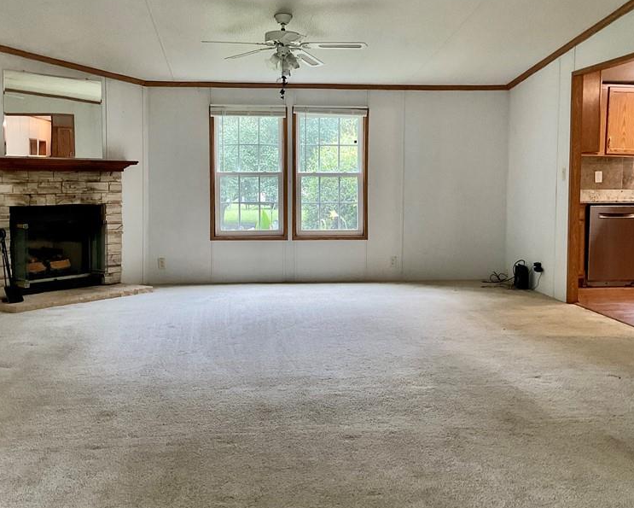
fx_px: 732
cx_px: 310
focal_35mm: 39
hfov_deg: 46.8
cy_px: 220
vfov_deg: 38.2
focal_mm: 3
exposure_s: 1/60
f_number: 1.8
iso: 80
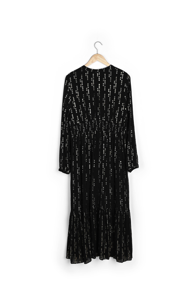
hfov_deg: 30.5
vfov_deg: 44.5
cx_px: 98
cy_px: 146
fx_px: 358
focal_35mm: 44
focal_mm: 44
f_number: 11
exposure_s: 1/125
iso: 100
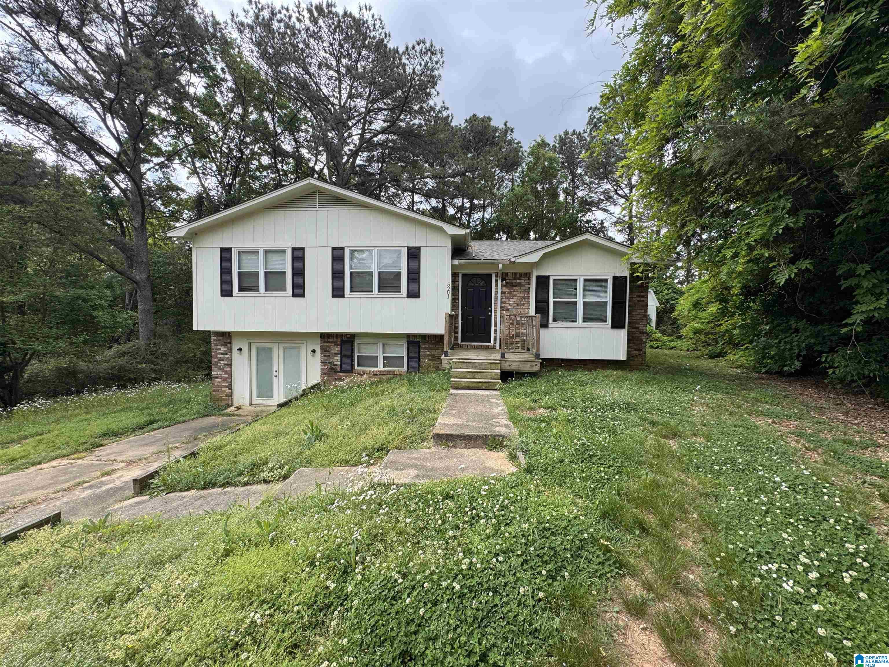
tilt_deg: -3.1
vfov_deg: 85.7
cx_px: 444
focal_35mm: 14
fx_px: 360
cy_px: 334
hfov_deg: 102.1
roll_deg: -0.5
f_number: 2.2
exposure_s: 1/625
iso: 50
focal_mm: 2.22
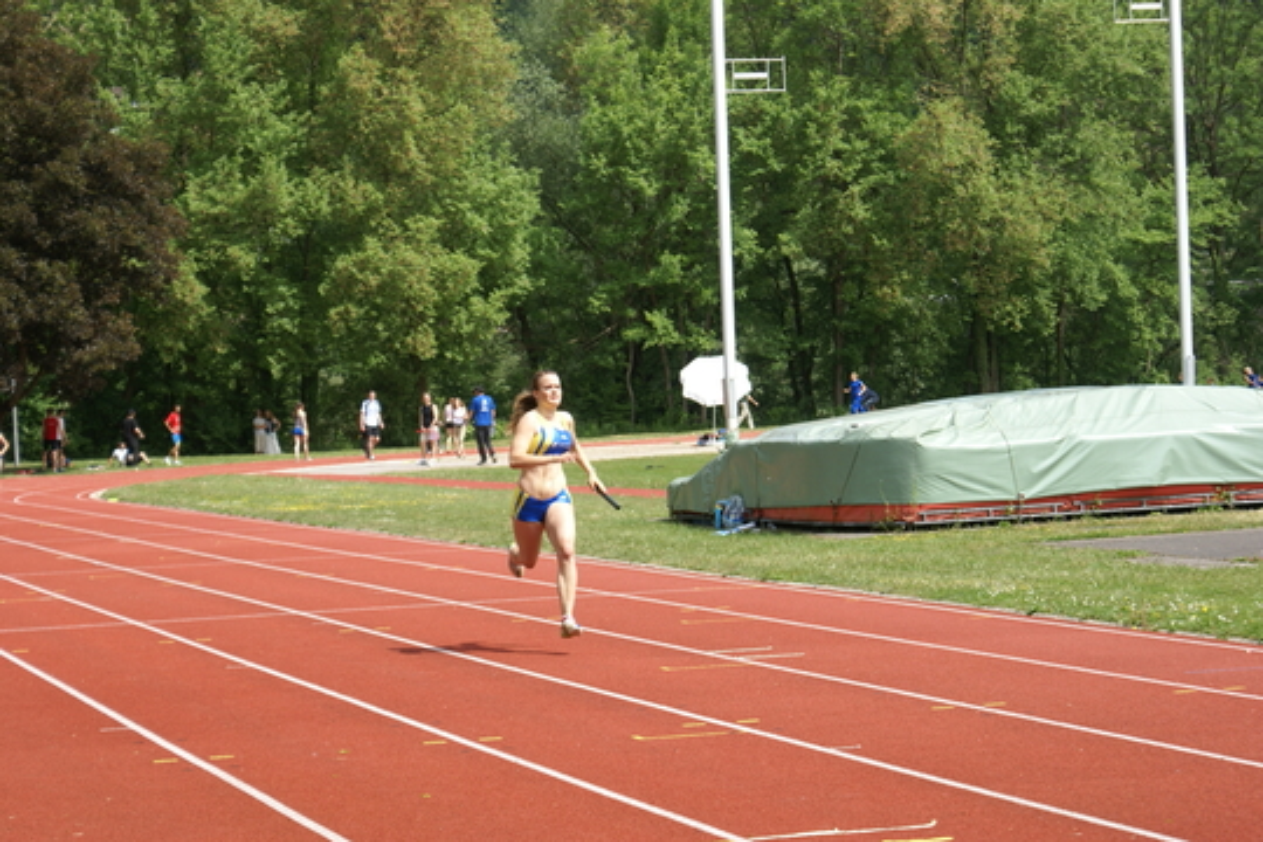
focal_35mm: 105
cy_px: 421
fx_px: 3683
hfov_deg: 19.5
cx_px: 632
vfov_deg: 13.0
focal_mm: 70
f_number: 6.3
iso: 100
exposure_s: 1/250
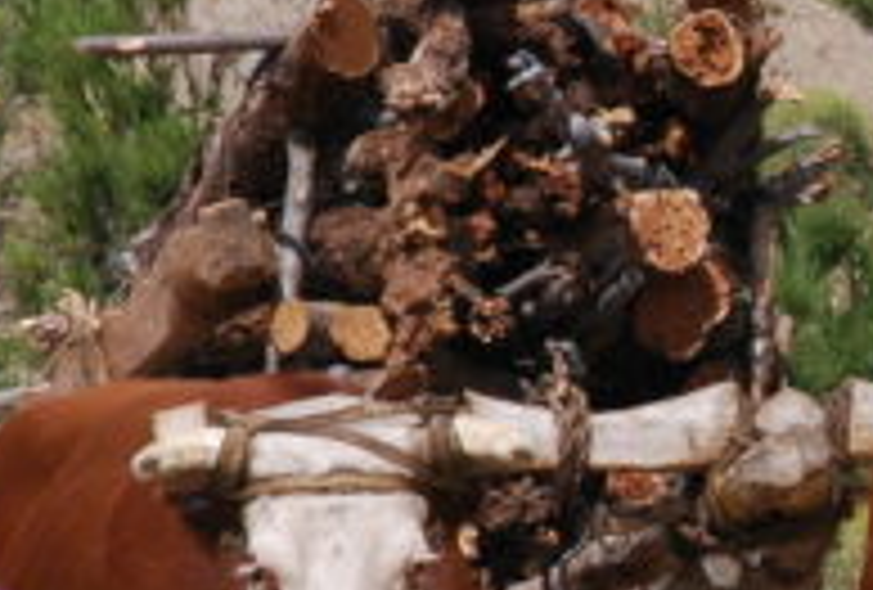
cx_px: 1156
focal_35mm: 563
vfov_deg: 2.5
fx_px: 13705
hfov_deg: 3.6
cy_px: 396
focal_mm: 95
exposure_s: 1/500
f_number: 11
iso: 400
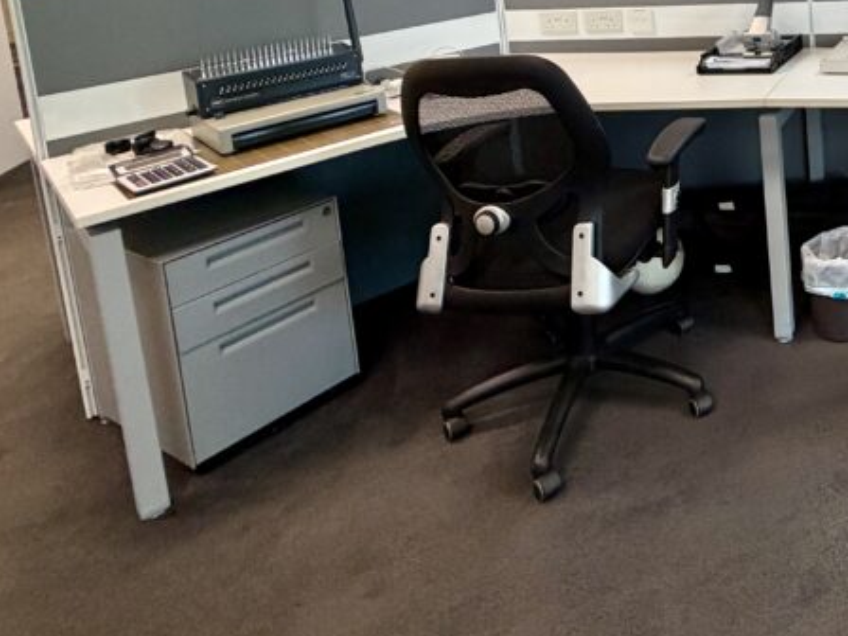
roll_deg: +3.7
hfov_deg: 45.4
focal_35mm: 32
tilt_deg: -5.9
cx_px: 893
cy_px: -47
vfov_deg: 37.6
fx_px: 784
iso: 320
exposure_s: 1/100
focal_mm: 2.22
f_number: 2.2
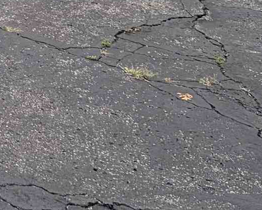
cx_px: -380
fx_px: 1156
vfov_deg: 9.1
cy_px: -335
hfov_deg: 10.9
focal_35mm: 149
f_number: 1.6
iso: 64
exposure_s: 1/1287
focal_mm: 5.96
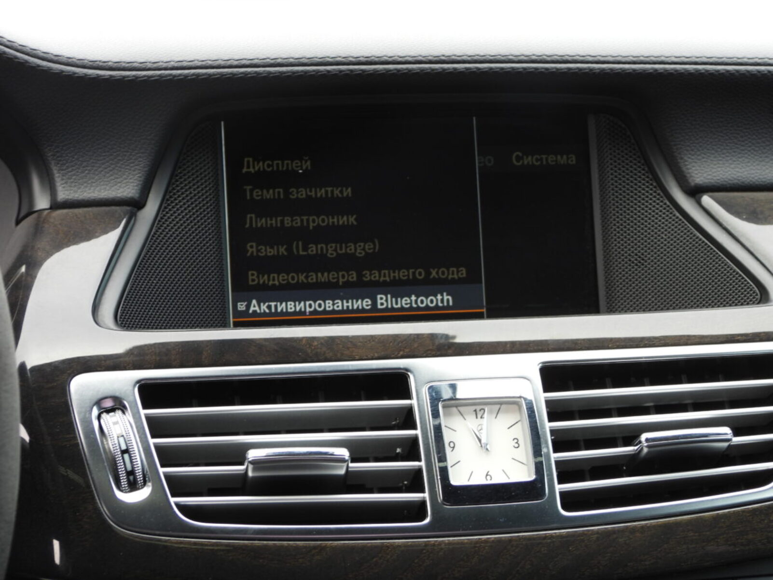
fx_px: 2032
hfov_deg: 21.5
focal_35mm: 91
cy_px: 290
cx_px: 386
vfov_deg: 16.2
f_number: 3.5
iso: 100
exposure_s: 1/80
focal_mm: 16.3
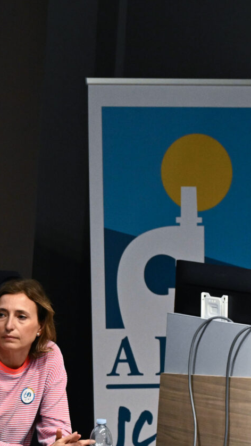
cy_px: 372
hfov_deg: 6.0
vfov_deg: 11.0
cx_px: -337
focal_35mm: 195
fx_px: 2307
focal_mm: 61
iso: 1600
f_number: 5.6
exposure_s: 1/100
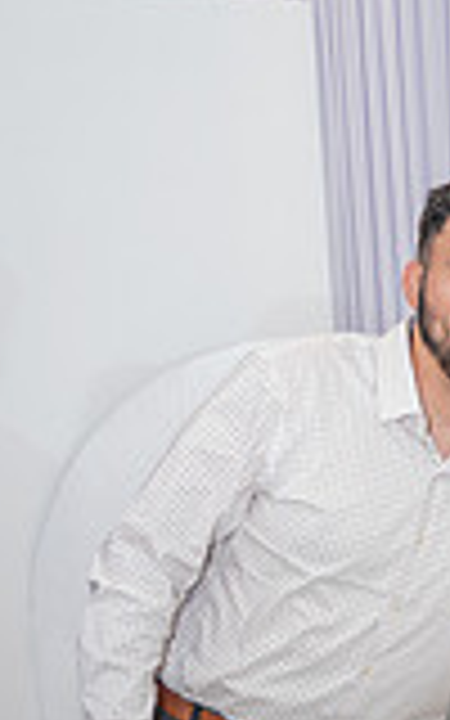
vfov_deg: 21.7
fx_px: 1746
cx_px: 652
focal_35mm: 89
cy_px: 850
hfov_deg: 13.9
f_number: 2.8
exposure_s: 1/160
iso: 640
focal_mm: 31
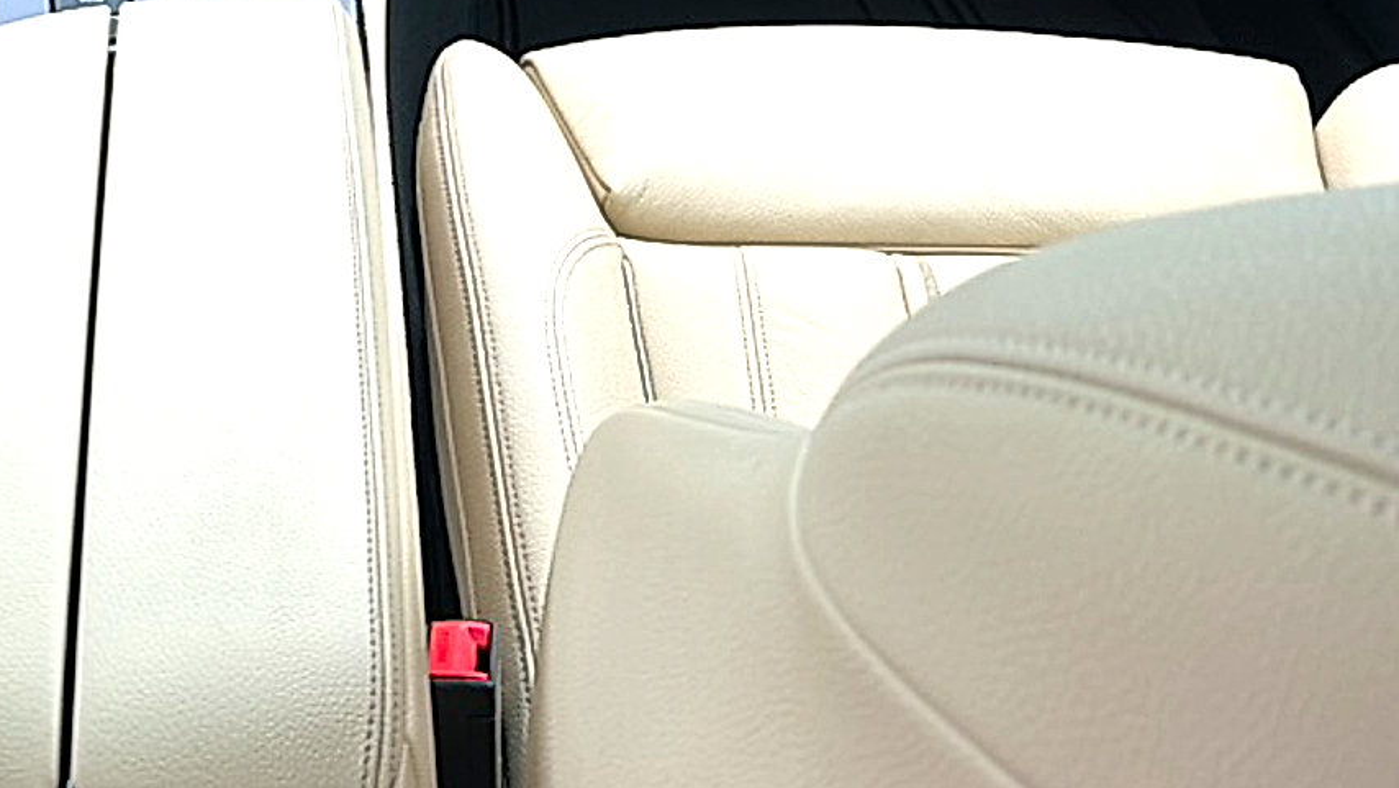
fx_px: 1892
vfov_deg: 21.6
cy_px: -182
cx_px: 118
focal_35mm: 51
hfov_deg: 37.7
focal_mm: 6.86
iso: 80
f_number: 1.78
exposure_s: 1/627
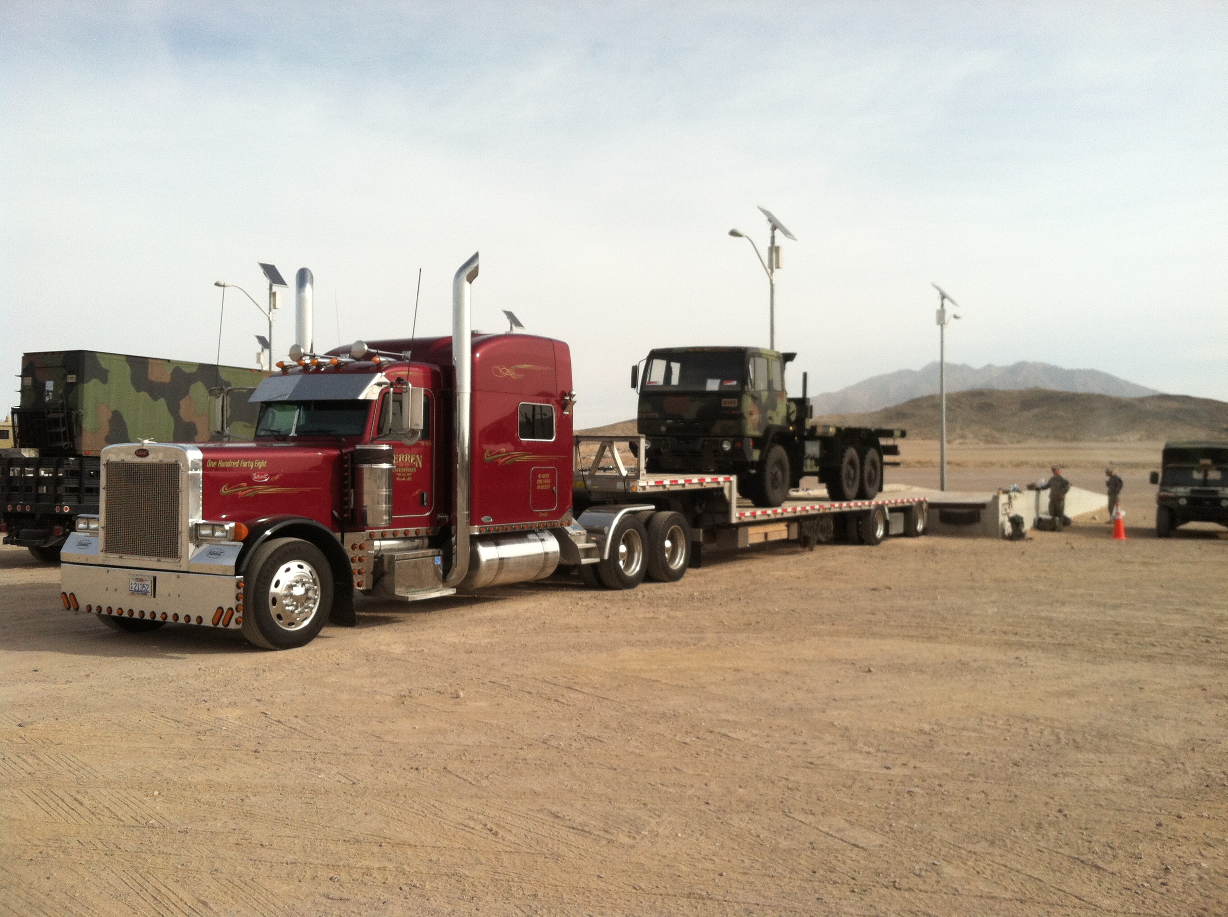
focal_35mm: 35
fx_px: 1240
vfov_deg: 40.6
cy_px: 458
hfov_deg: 52.7
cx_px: 614
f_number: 2.8
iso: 80
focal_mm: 3.85
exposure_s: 1/1579
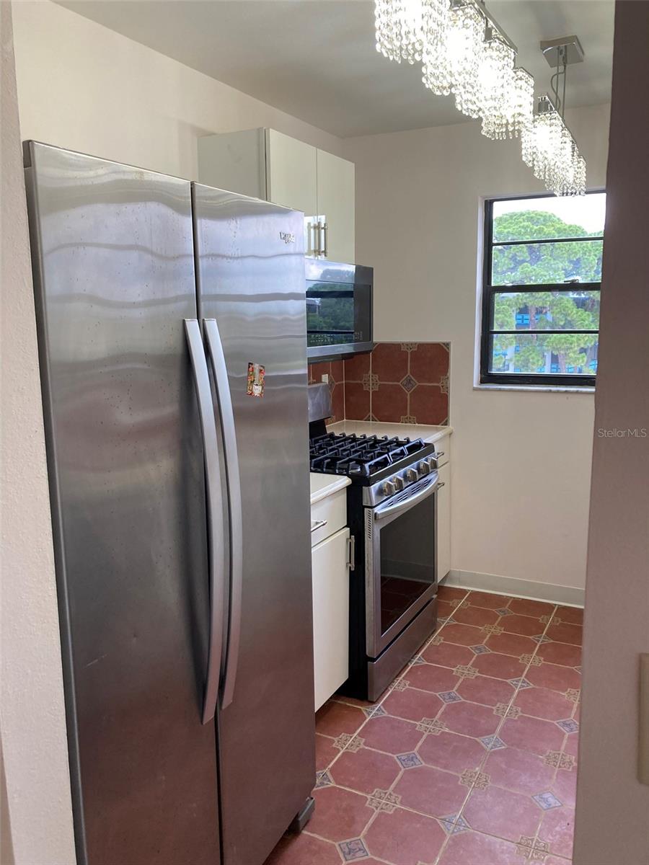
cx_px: 324
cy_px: 432
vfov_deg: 63.4
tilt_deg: -8.8
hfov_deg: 49.7
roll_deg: +2.6
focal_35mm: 28
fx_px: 700
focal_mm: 3.99
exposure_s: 1/120
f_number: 1.8
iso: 64
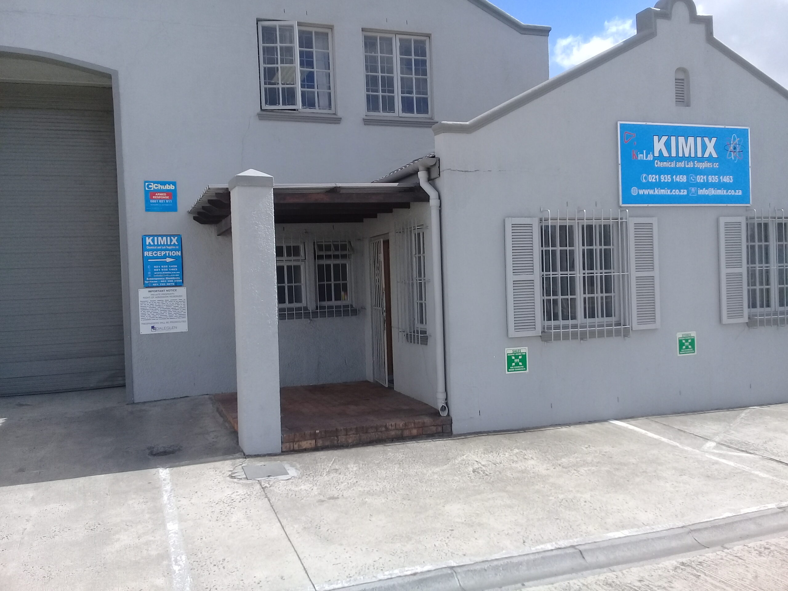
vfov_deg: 45.4
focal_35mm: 31
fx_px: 706
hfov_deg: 58.4
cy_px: 296
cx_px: 394
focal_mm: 3.3
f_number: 2.2
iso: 50
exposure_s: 1/1302
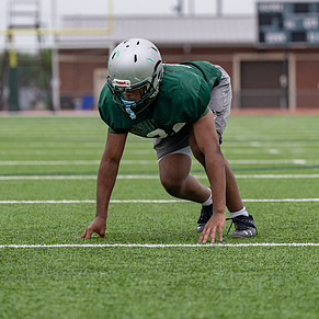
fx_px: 2283
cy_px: 124
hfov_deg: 8.0
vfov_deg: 8.0
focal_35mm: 219
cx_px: 135
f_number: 2.8
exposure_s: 1/2500
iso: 160
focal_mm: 117
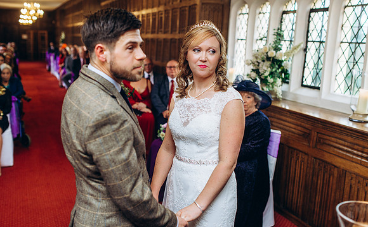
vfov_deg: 31.8
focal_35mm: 40
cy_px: 104
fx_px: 399
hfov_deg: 49.5
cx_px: 185
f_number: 2.5
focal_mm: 35
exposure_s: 1/125
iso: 160
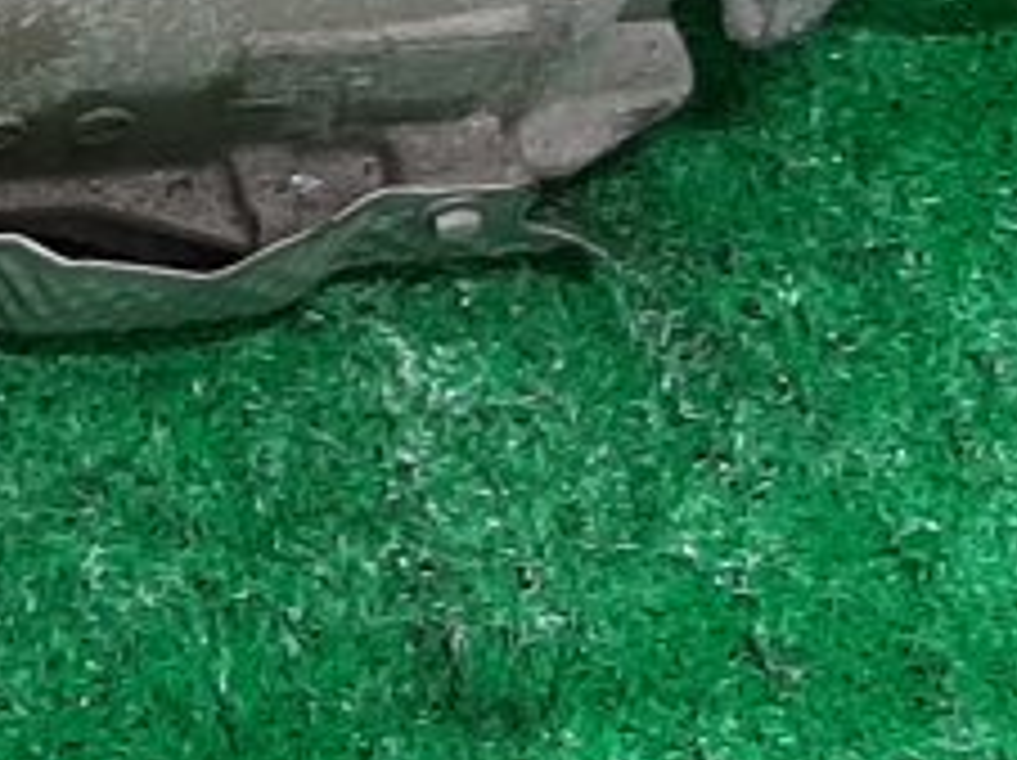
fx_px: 4872
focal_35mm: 166
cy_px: -346
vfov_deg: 8.7
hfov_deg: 11.4
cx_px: -536
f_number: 1.7
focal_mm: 3.93
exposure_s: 1/50
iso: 137
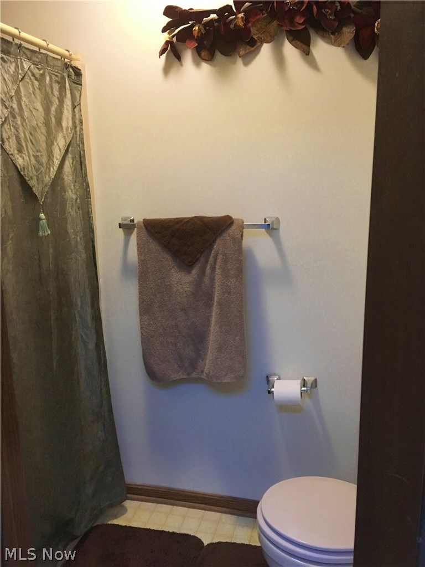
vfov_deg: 61.7
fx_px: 475
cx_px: 212
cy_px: 284
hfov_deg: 48.2
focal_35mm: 29
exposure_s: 1/30
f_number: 2.2
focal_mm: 4.15
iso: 200
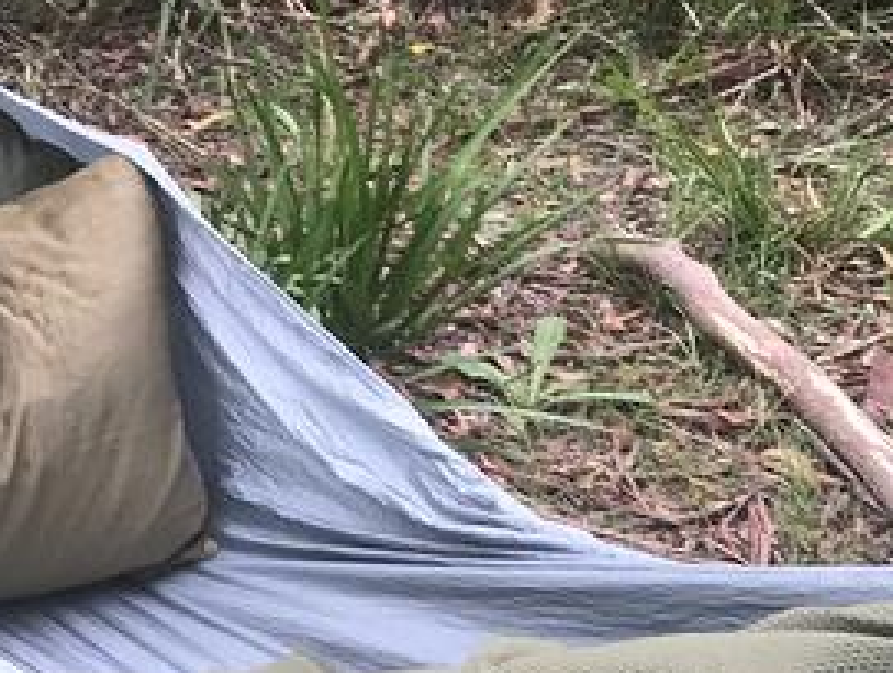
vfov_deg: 22.8
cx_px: 7
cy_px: 483
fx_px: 1653
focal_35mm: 64
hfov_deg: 28.4
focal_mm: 3.99
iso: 32
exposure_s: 1/50
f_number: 1.8
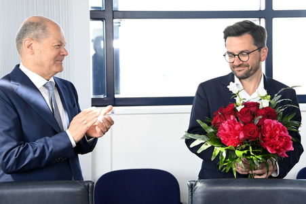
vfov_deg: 18.9
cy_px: 102
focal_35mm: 72
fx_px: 612
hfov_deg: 28.1
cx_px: 153
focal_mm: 72
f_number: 5.6
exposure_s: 1/320
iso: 4000
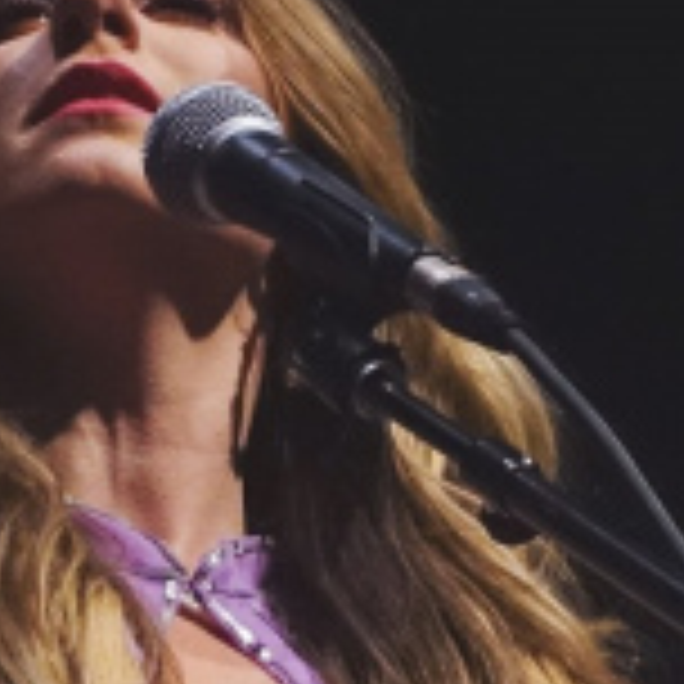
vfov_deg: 5.6
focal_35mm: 314
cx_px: -288
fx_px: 7020
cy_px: 529
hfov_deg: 5.5
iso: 1250
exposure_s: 1/50
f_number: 2.8
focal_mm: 25.7
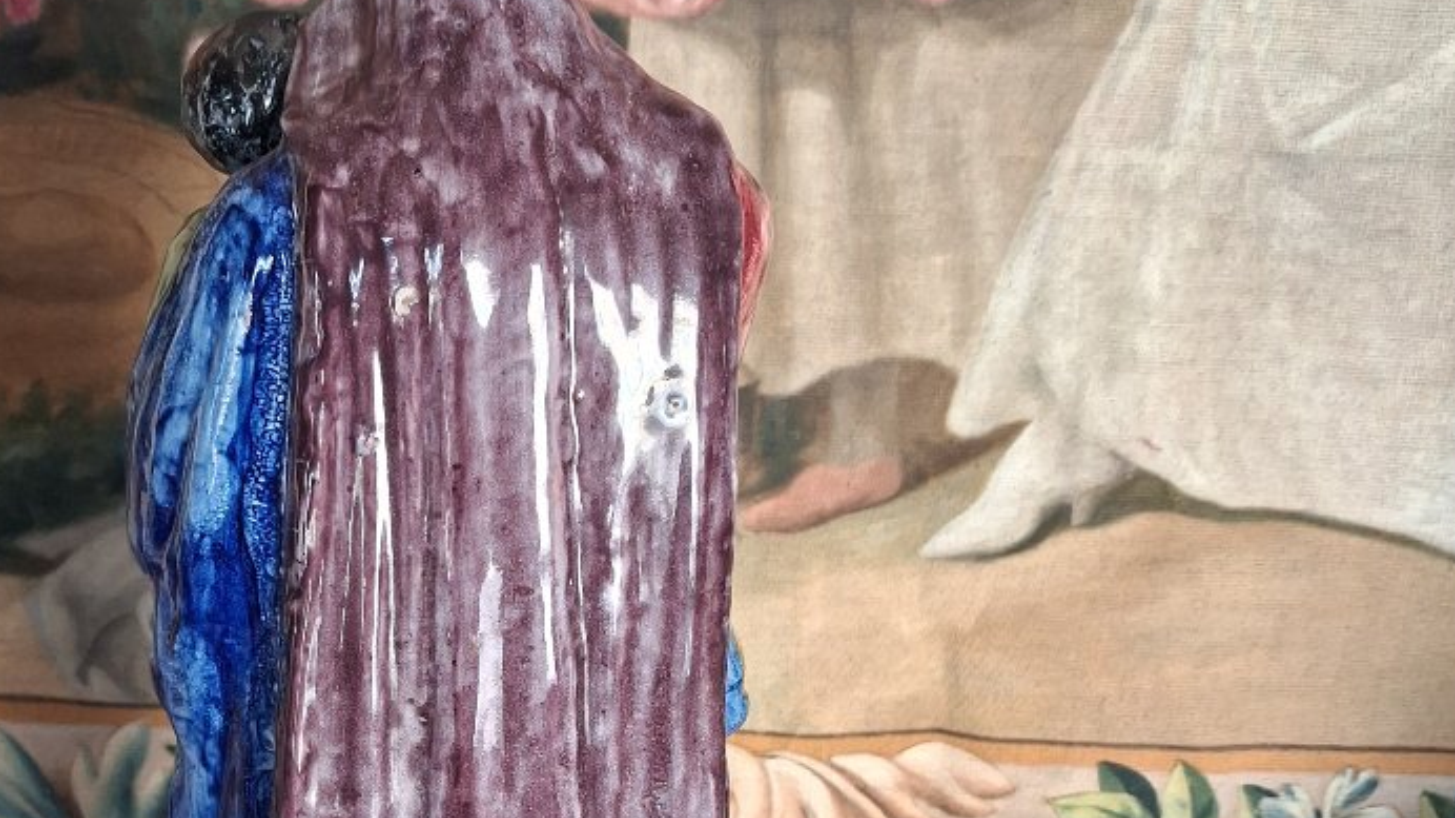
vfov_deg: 22.8
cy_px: 759
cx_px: 515
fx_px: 1967
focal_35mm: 51
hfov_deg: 40.2
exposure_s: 1/100
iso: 250
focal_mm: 4
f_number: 1.8
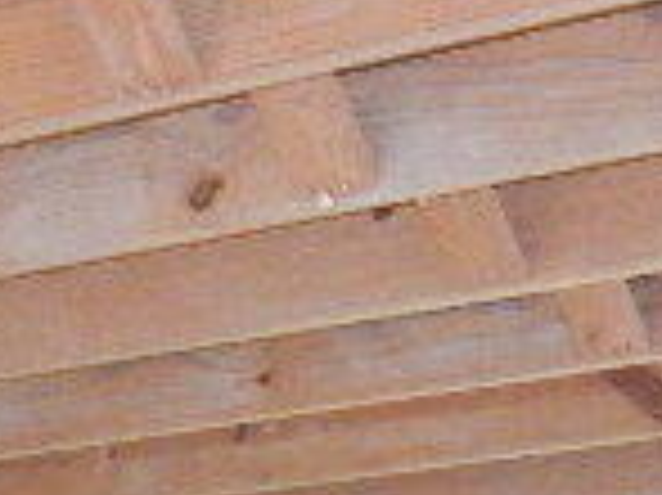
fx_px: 3000
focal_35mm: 157
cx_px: -104
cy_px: 904
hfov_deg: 12.3
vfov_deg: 9.0
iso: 1000
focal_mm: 6.4
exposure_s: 1/30
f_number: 4
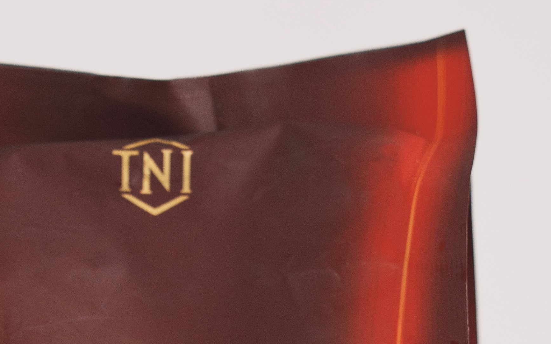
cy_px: 808
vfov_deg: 4.4
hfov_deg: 7.3
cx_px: 142
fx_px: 4339
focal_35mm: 289
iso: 400
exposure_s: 1/200
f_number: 5
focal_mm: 70
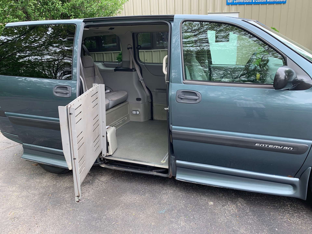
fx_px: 234
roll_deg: +1.9
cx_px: 156
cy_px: 117
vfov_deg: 53.1
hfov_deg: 67.3
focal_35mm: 26
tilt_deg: -15.9
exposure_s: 1/122
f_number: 1.8
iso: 32
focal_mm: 4.25
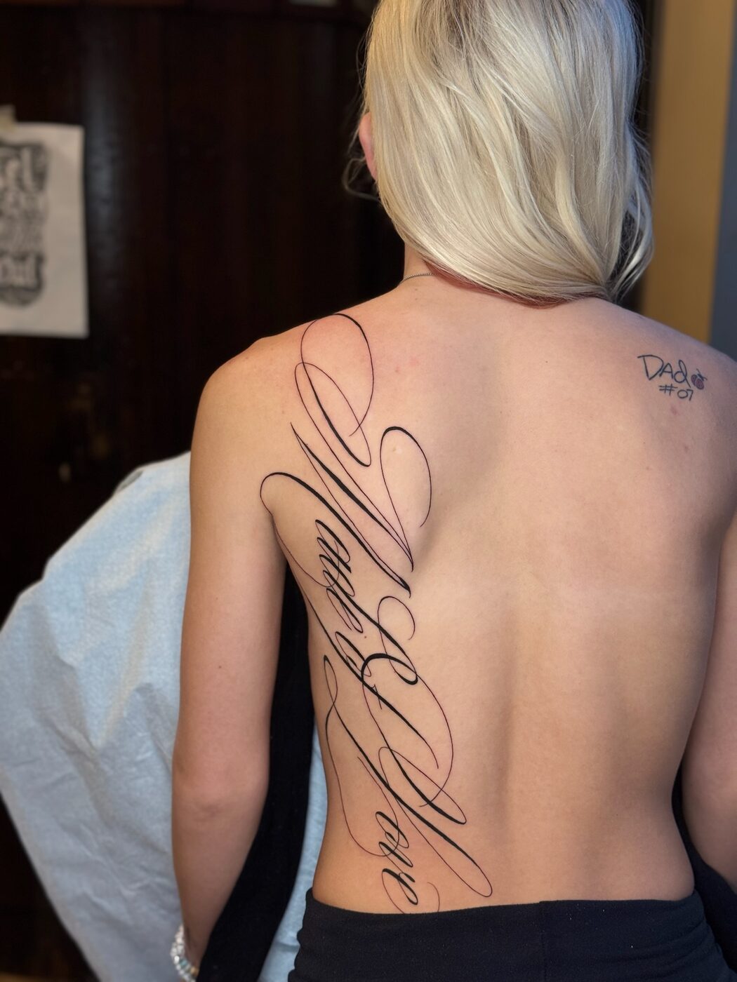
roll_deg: -0.7
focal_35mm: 48
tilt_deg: -14.3
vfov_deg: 39.7
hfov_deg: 30.3
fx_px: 1363
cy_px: 491
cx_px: 368
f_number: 1.78
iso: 100
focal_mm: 6.76
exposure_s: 1/62
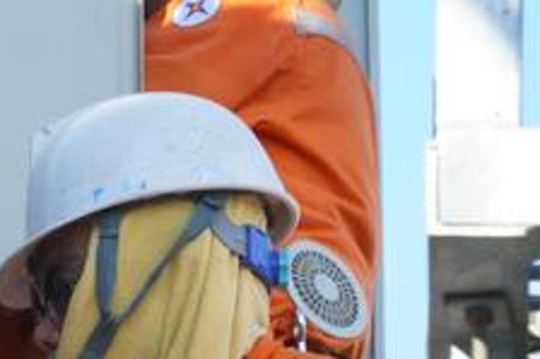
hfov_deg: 3.9
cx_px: -350
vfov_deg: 2.6
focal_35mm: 520
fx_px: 7791
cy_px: 311
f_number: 9
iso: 400
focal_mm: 97
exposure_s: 1/200
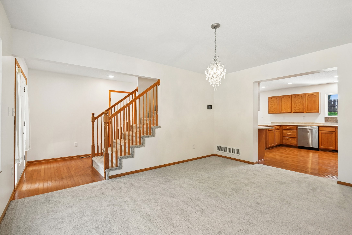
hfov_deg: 96.7
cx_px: 176
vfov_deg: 73.7
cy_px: 118
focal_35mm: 16
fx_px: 156
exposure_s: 1/20
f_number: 9
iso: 800
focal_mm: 16
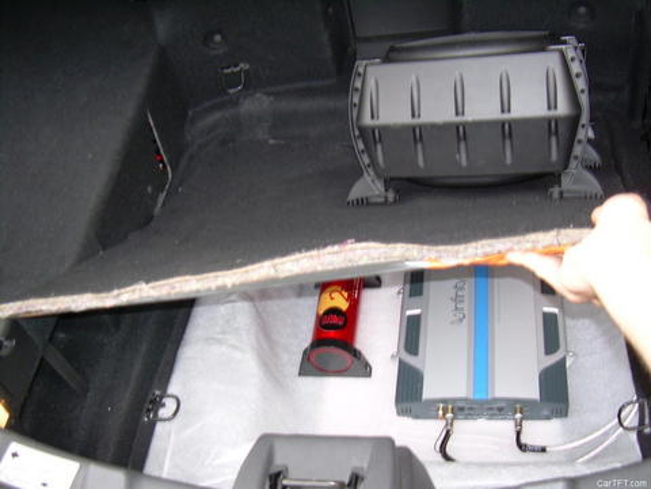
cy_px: 244
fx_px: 715
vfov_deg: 37.7
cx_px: 326
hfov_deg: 49.0
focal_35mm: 38
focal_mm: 6.3
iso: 50
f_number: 2.8
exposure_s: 1/30
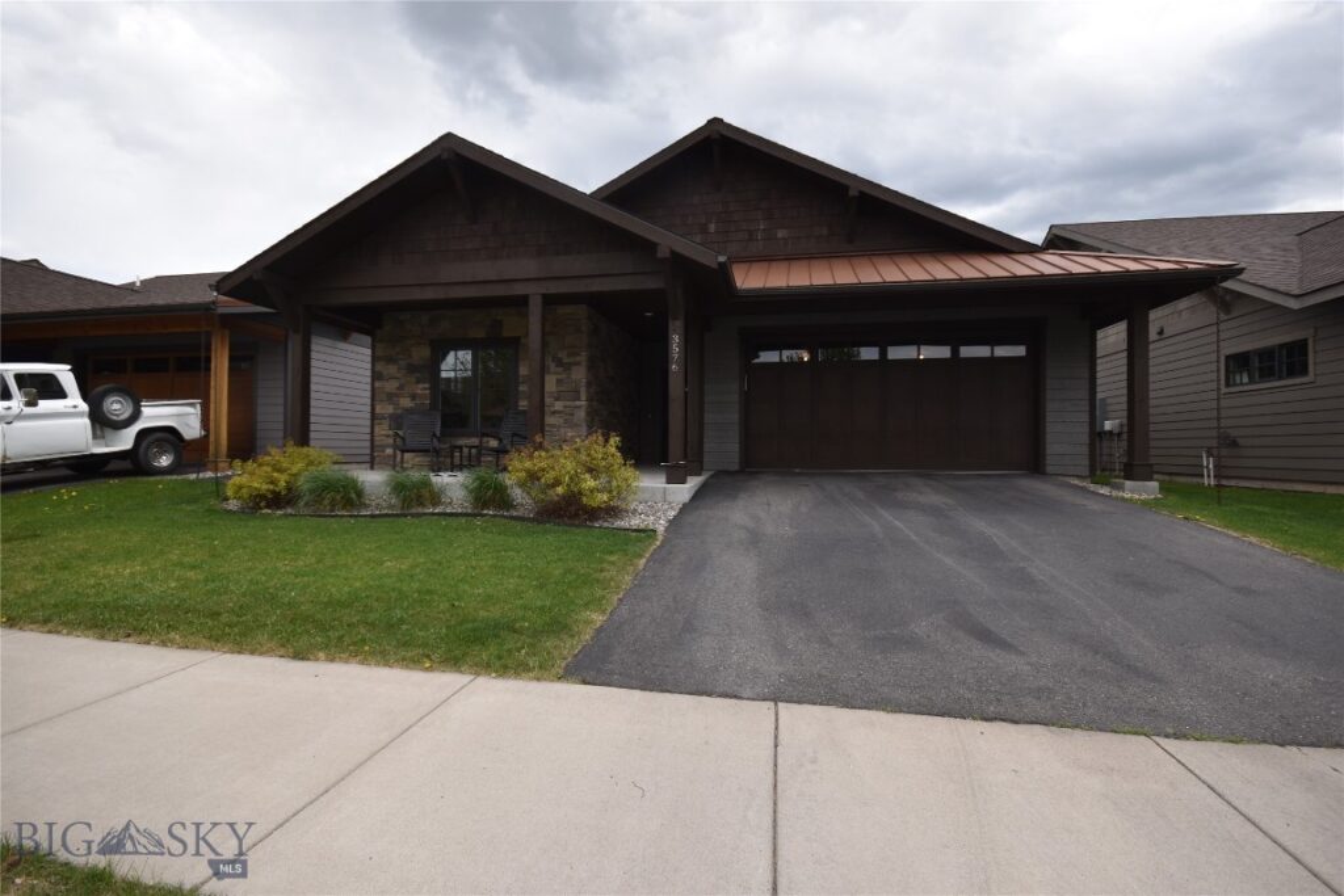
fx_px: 560
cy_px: 448
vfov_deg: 77.3
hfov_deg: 100.4
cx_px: 672
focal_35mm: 15
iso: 100
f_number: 8
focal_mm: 10
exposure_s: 1/200
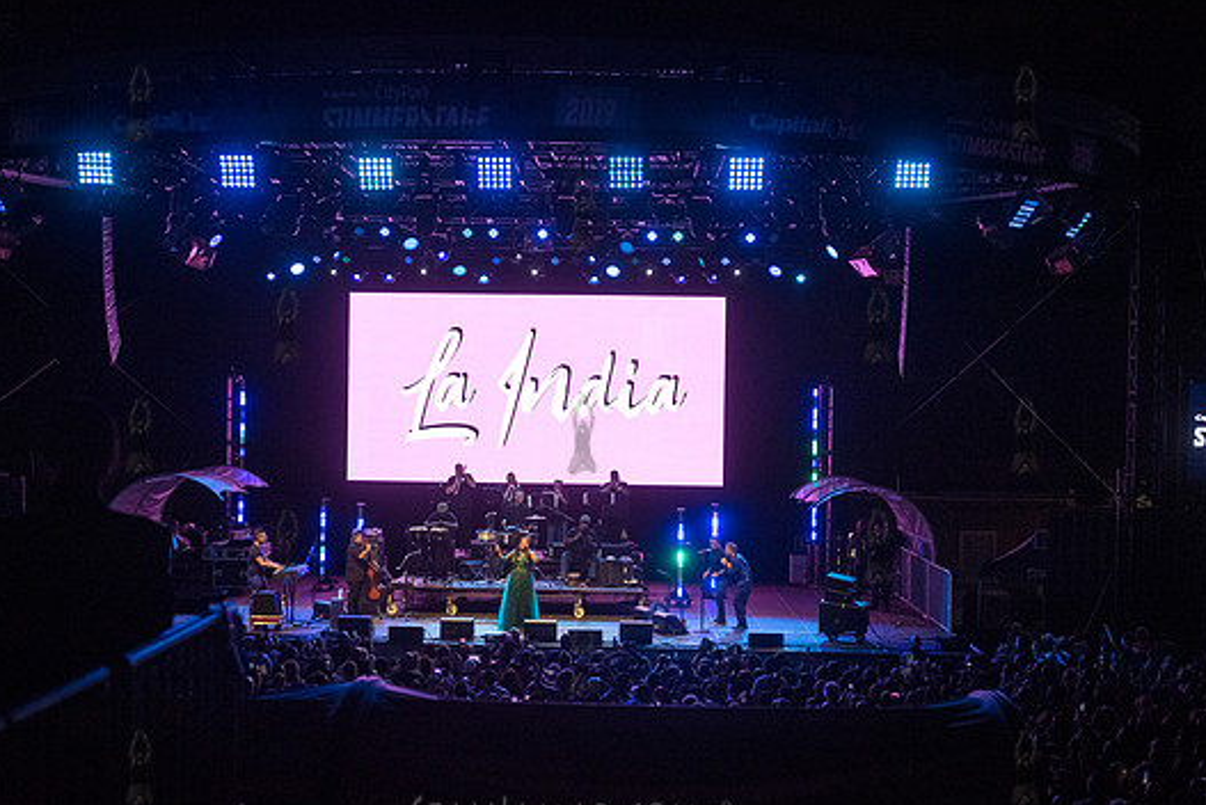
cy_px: 433
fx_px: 1843
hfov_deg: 36.2
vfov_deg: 24.6
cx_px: 581
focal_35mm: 55
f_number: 4
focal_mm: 50
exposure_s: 1/1250
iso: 2500
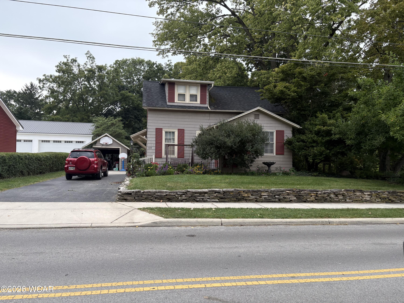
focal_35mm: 26
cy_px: 152
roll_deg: +0.0
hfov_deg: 67.3
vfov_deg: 53.1
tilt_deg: +1.6
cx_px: 202
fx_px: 303
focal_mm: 5.96
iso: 80
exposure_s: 1/184
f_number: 1.6
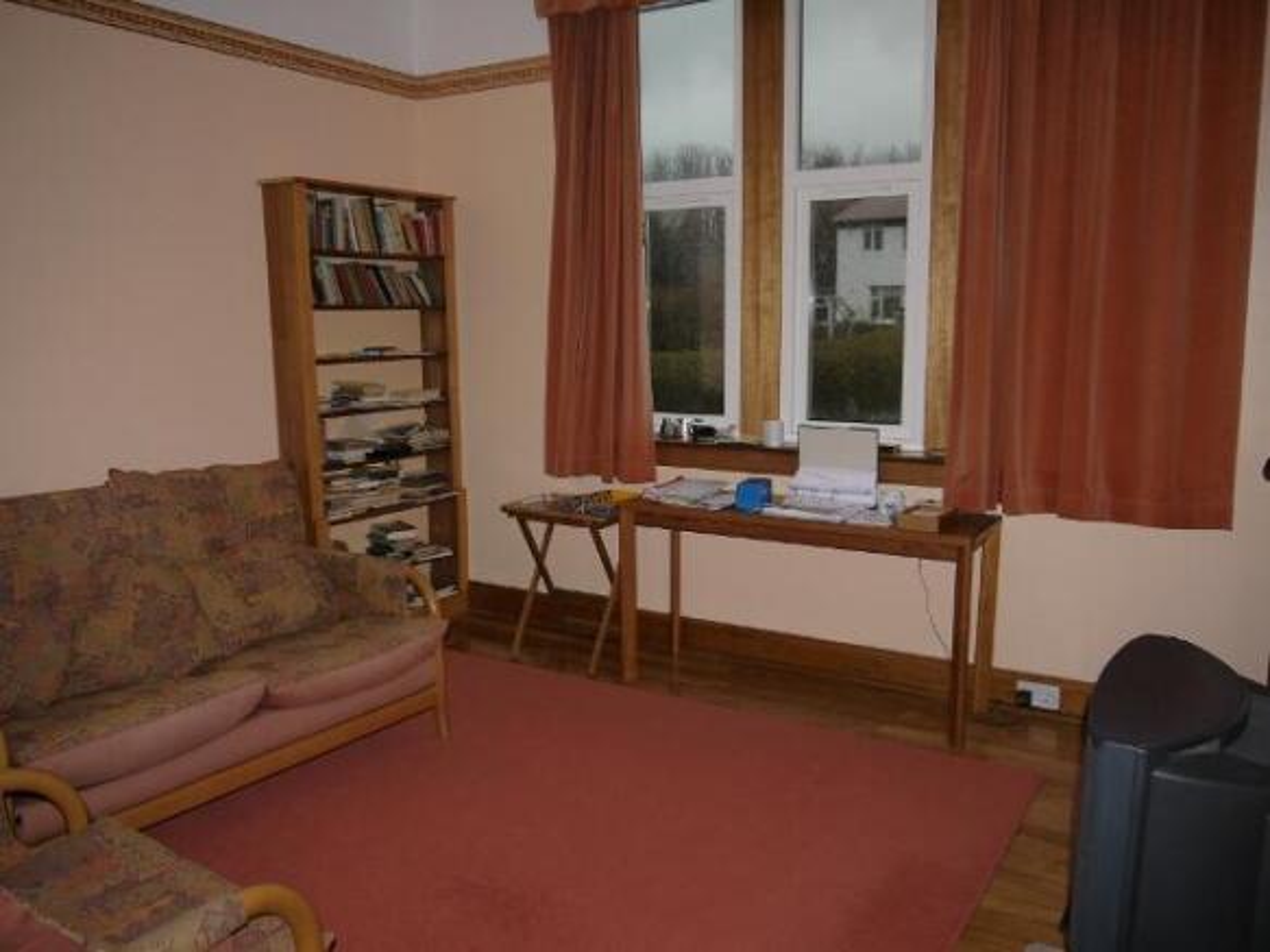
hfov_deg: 63.5
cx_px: 635
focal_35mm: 28
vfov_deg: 49.7
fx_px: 1027
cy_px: 476
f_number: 3.5
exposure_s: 1/125
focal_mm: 14
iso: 160
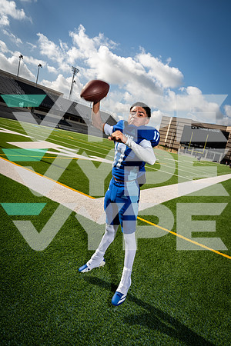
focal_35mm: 24
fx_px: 231
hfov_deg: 53.1
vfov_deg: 73.7
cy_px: 173
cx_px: 116
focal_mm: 24
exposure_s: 1/250
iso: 125
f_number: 8
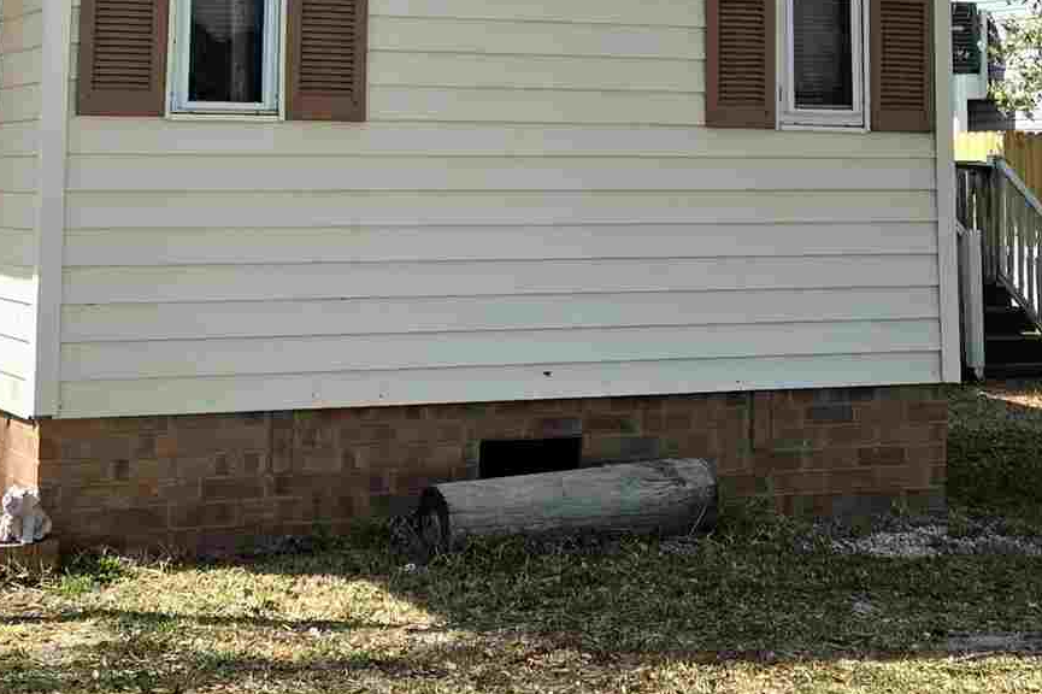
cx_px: 620
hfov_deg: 23.9
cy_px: -120
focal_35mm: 85
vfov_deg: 15.5
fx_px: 2459
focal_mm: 5.4
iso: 80
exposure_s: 1/3333
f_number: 1.8
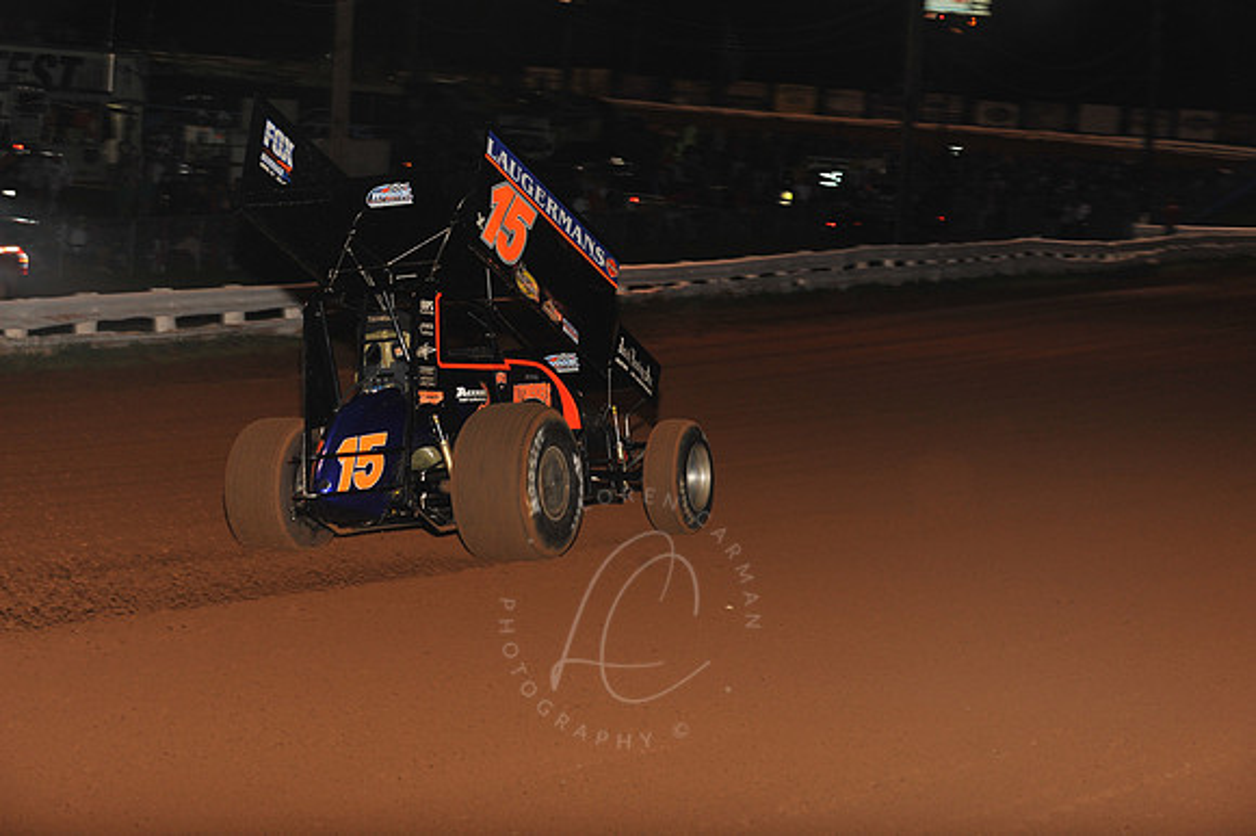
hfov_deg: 19.5
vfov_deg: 13.0
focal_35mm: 105
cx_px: 628
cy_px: 418
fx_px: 3661
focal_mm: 105
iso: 1000
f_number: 7.1
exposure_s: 1/320
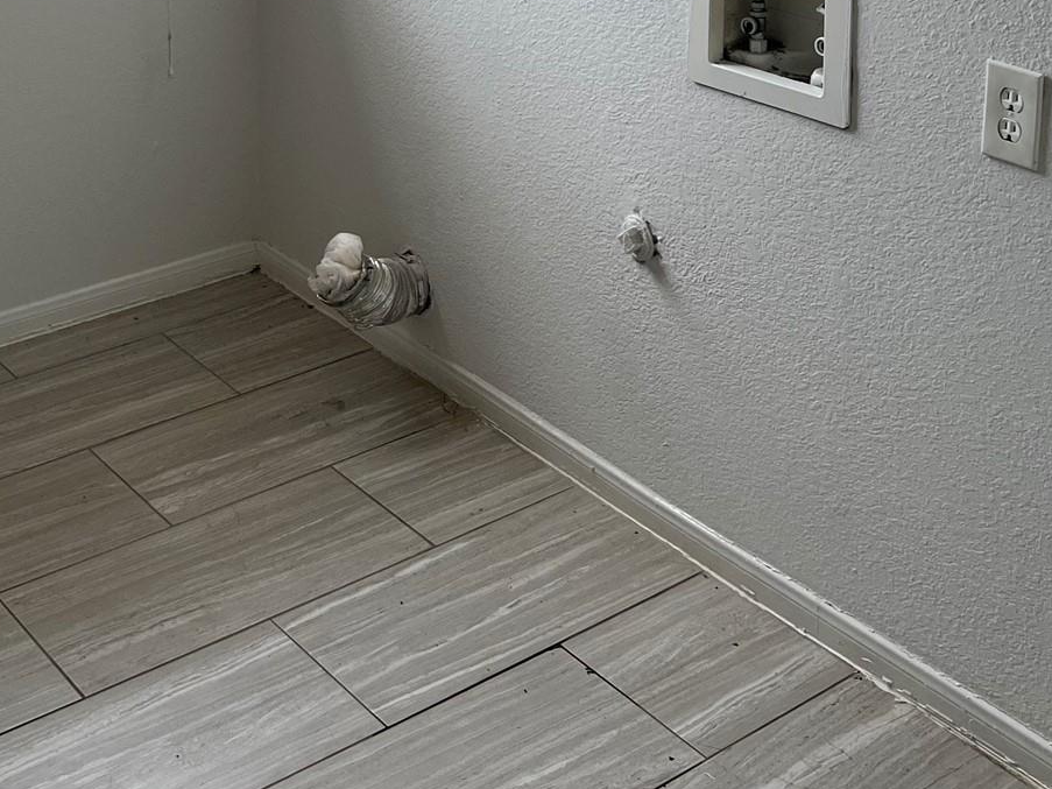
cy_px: -73
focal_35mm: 59
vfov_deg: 23.3
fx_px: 1793
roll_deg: -0.3
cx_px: 466
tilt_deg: -14.3
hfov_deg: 32.7
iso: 50
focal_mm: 5.7
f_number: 1.5
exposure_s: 1/164
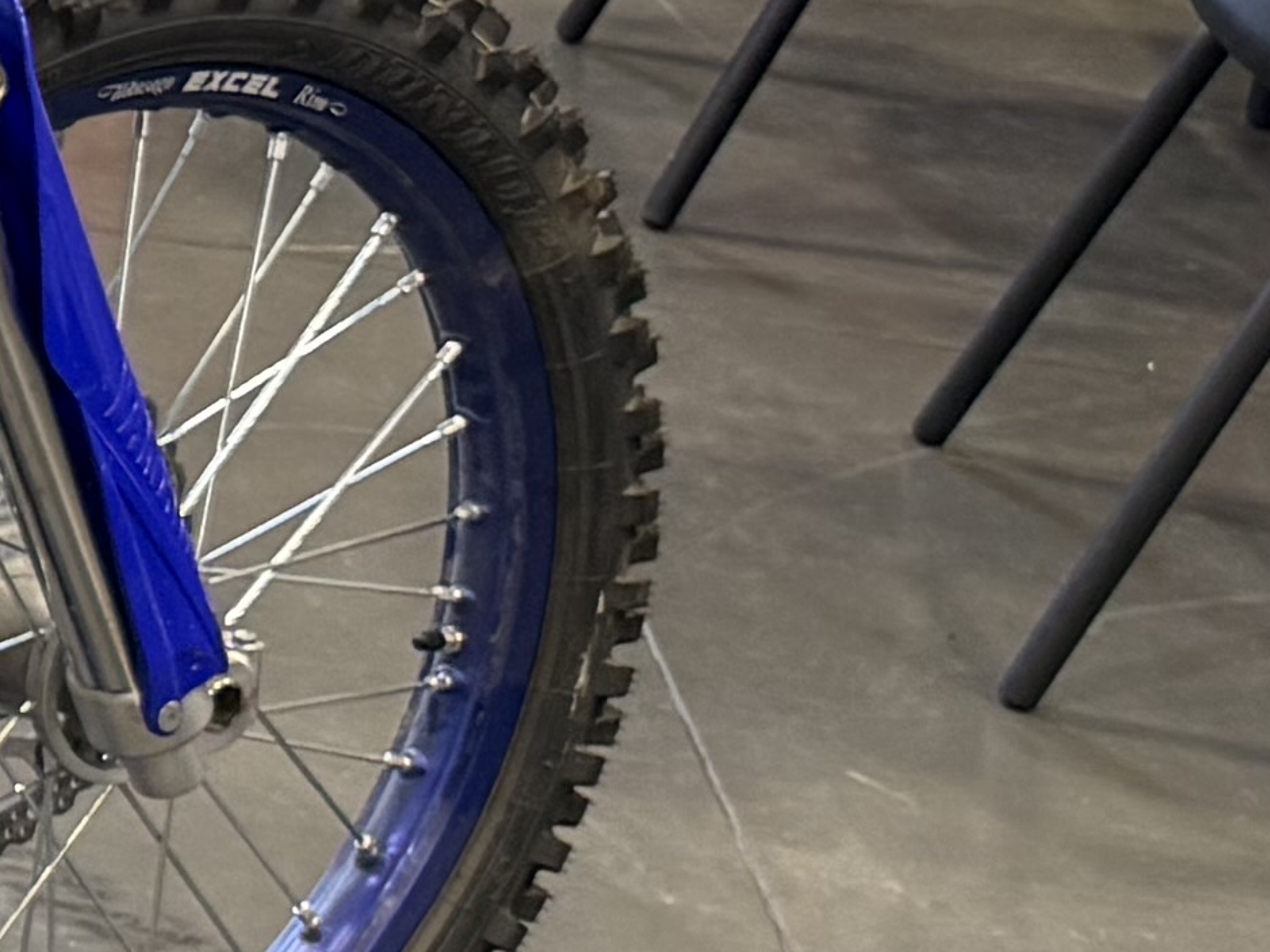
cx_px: -1892
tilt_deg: -24.9
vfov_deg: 10.2
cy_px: 598
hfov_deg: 11.1
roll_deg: -4.1
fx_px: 5356
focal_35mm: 146
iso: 200
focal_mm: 6.76
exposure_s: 1/120
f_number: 1.78
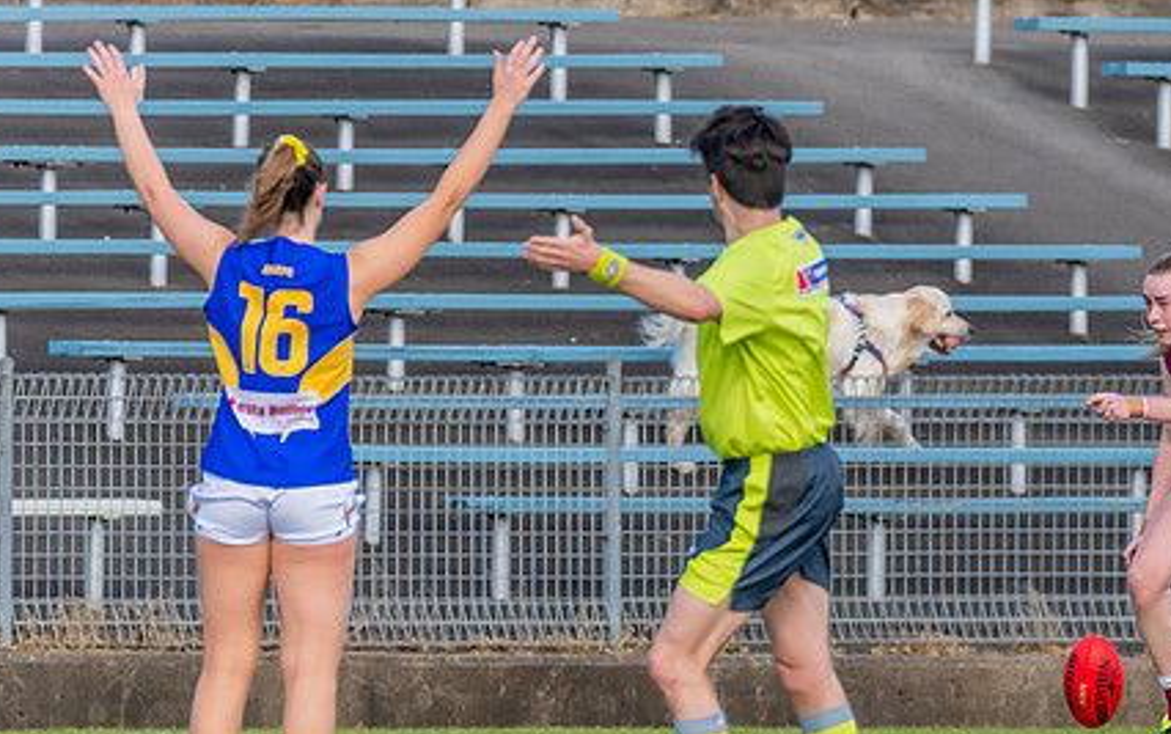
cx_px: 1239
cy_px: 513
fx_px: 33344
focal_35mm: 1044
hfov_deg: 2.0
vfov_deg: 1.3
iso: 1400
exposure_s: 1/1600
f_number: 6
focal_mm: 420
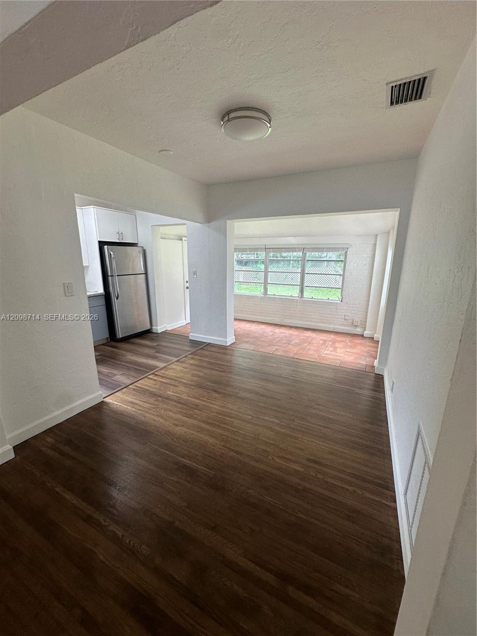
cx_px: 238
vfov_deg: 102.1
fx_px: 257
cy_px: 318
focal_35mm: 14
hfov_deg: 85.7
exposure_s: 1/120
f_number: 2.2
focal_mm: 2.22
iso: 125
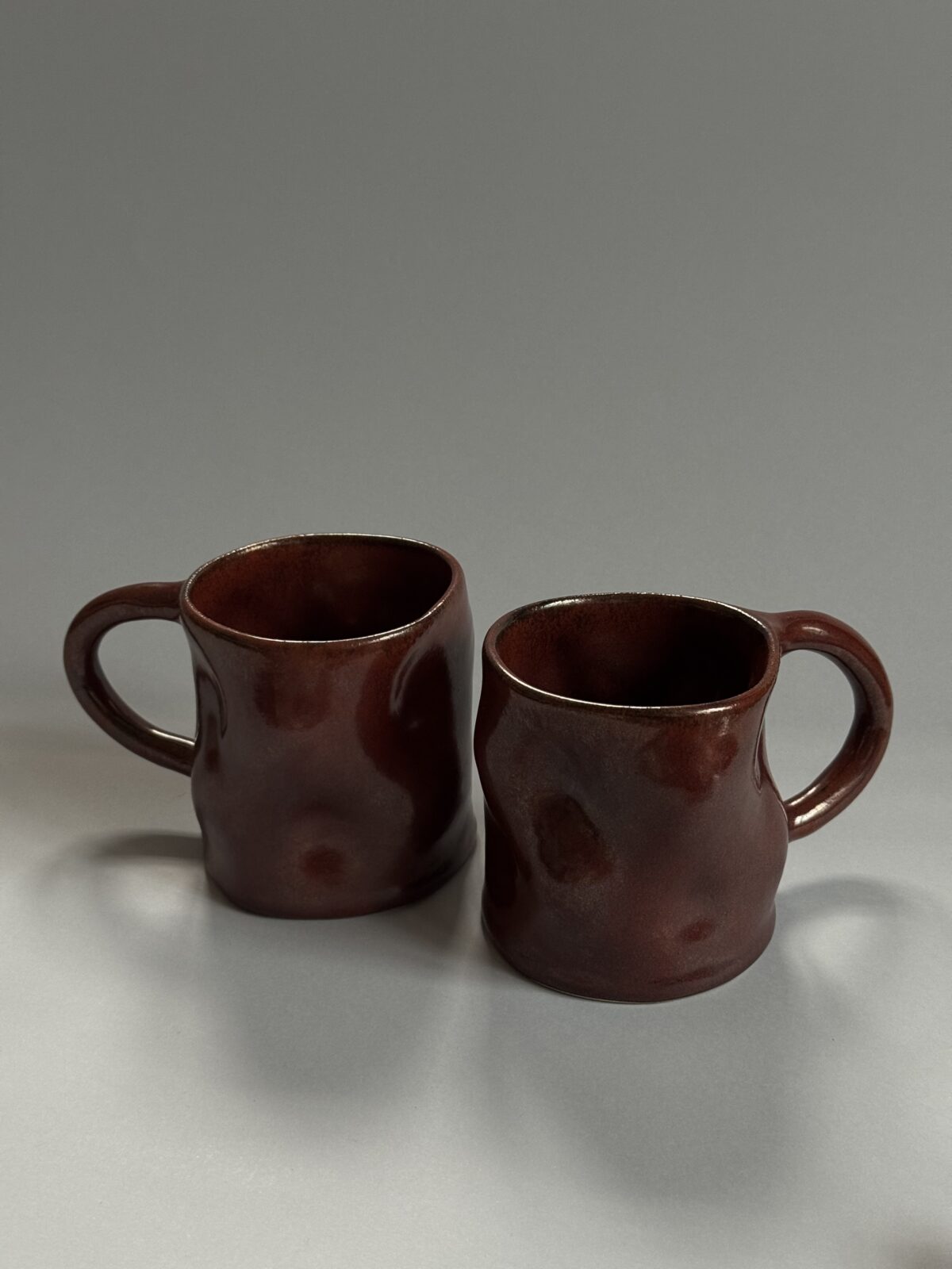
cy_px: 634
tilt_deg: -25.7
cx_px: 476
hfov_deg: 30.3
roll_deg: +1.0
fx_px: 1760
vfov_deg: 39.7
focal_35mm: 48
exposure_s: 1/60
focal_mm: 6.76
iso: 200
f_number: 1.78
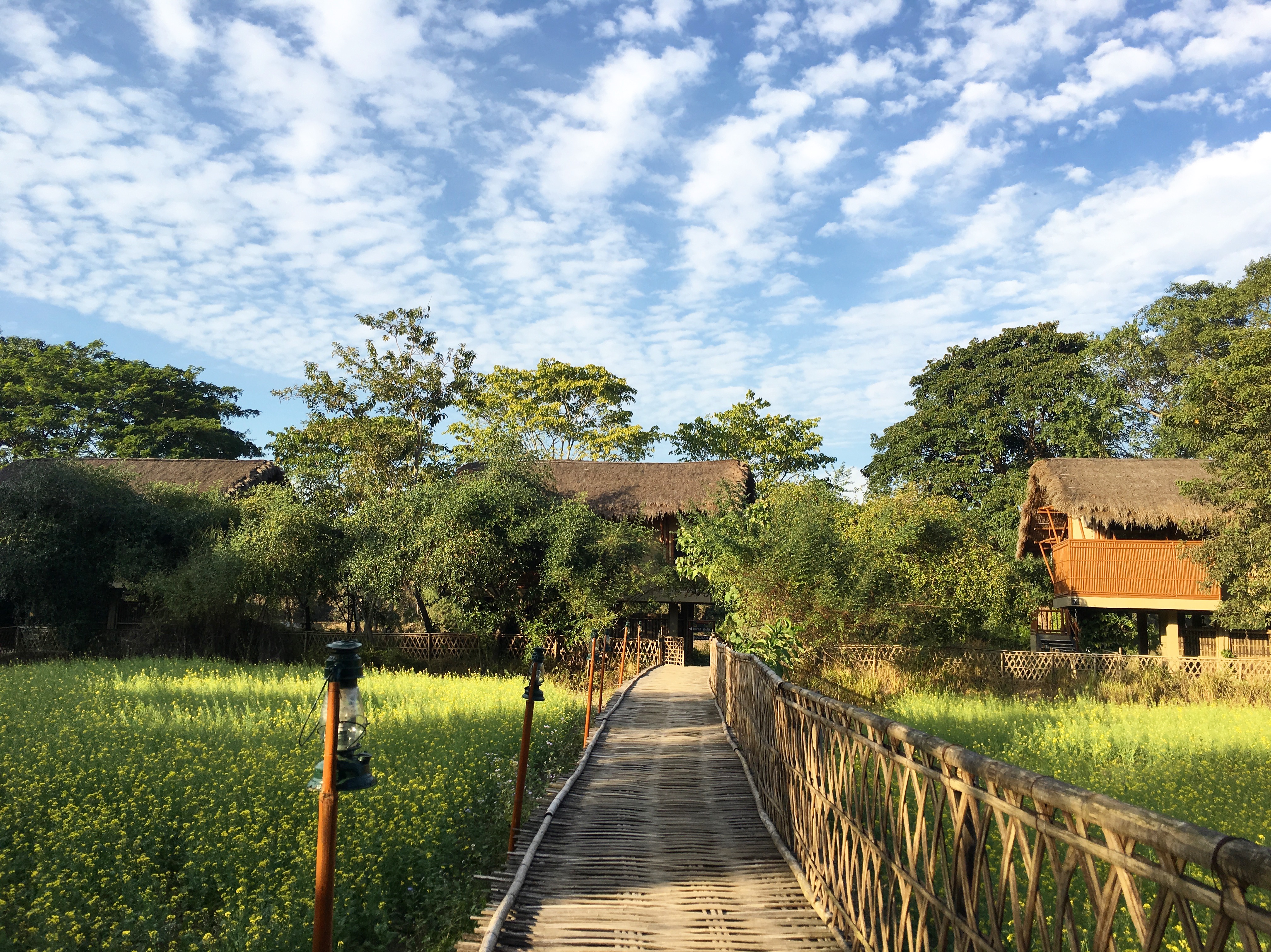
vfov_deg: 48.2
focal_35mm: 29
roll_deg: -1.9
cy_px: 476
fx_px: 1065
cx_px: 636
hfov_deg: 61.7
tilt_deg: +7.7
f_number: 2.2
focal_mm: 4.15
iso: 25
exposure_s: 1/801
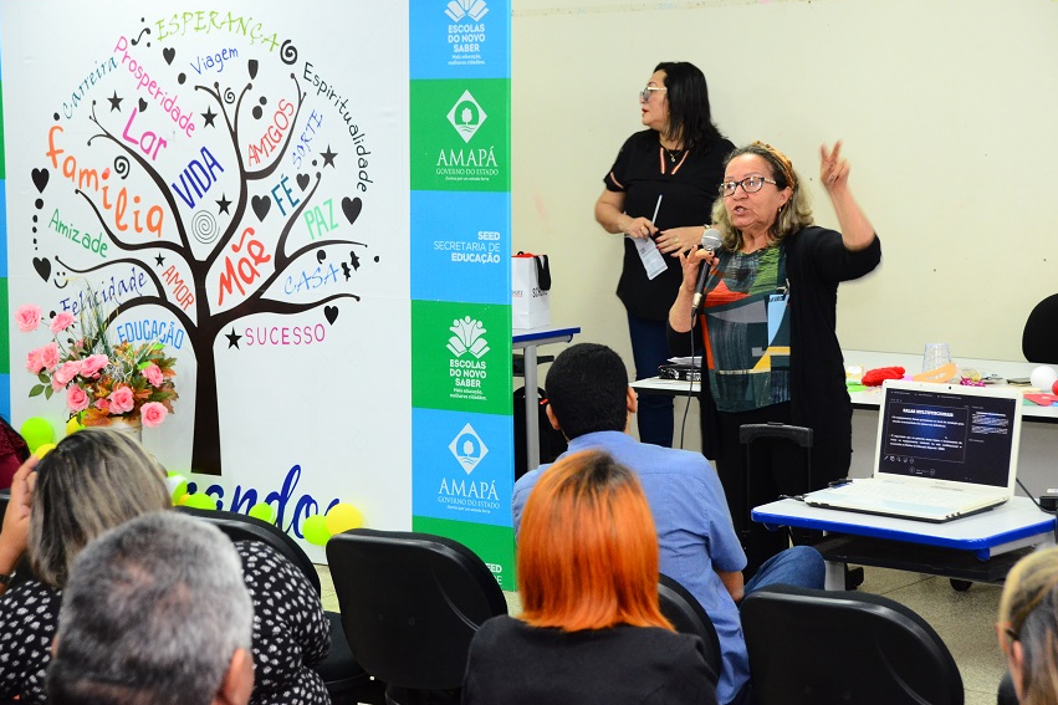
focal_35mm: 95
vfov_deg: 14.4
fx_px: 2791
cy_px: 339
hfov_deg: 21.5
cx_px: 510
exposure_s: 1/50
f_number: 5
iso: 2000
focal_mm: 60
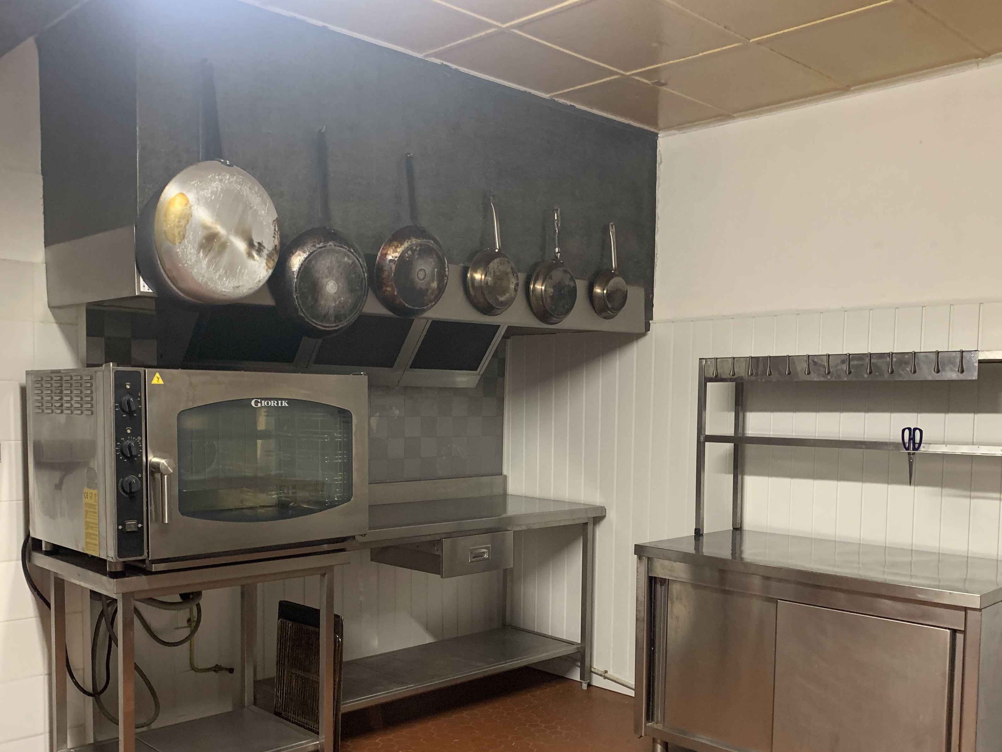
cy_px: 475
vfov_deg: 42.6
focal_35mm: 33
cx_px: 505
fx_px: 955
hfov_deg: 55.4
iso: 400
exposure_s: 1/25
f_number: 1.8
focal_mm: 4.25
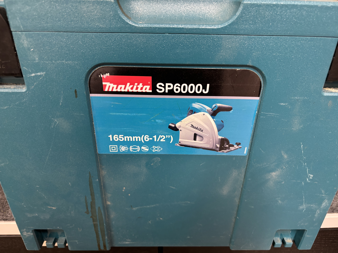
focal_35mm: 26
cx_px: 169
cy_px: 126
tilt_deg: -29.2
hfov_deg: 67.3
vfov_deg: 53.1
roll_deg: -1.3
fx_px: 254
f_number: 1.6
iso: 320
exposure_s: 1/50
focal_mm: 5.96
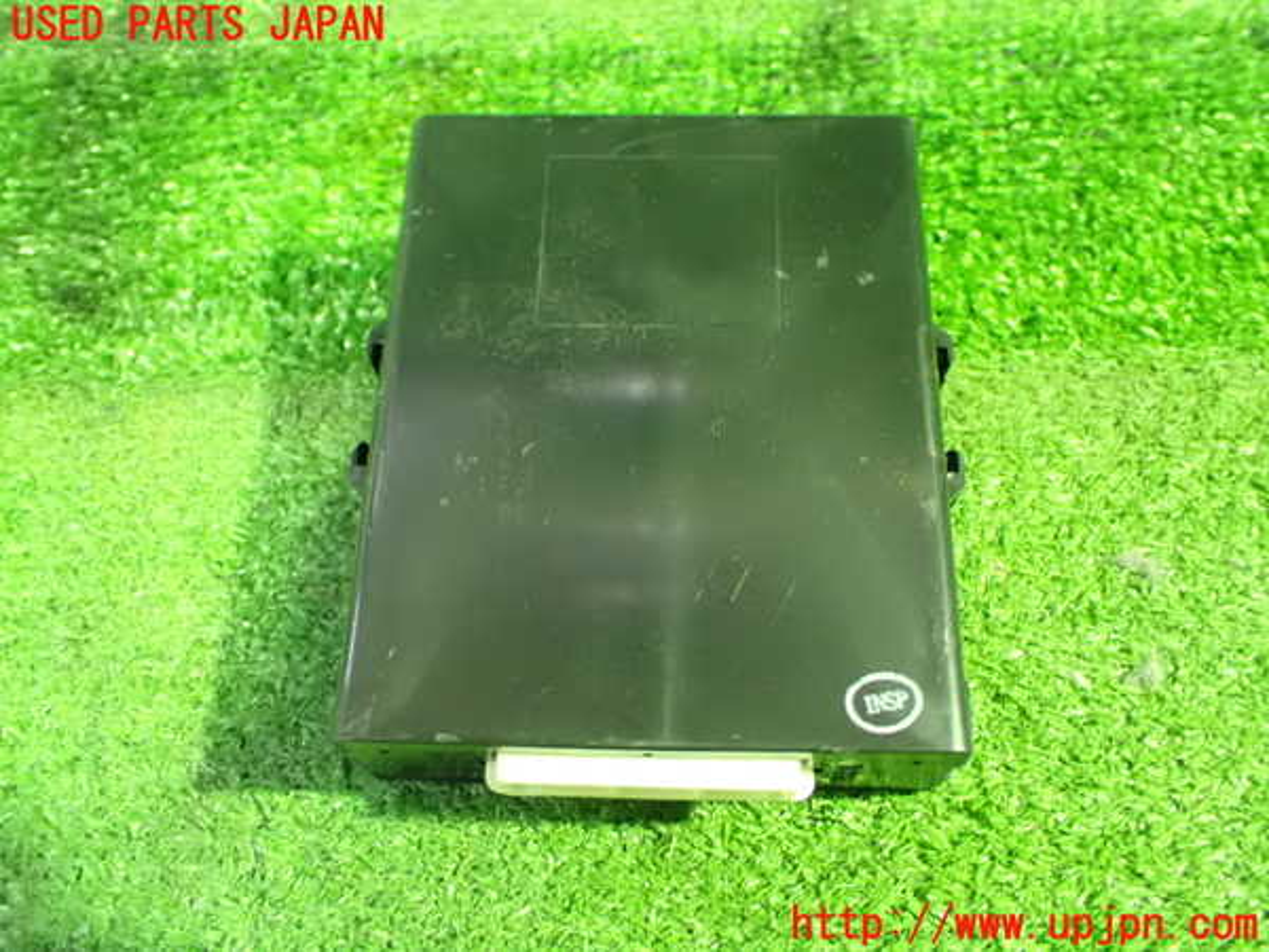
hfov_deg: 56.8
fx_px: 1173
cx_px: 634
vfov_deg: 44.2
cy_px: 476
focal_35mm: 32
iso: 1600
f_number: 2.4
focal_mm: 5.79
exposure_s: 1/20
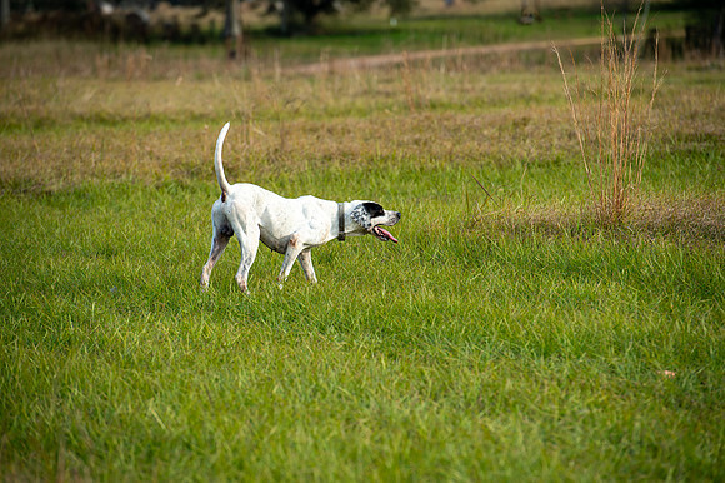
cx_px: 362
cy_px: 242
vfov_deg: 6.9
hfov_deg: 10.3
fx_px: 4025
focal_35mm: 200
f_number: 5.6
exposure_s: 1/320
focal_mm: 200
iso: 100
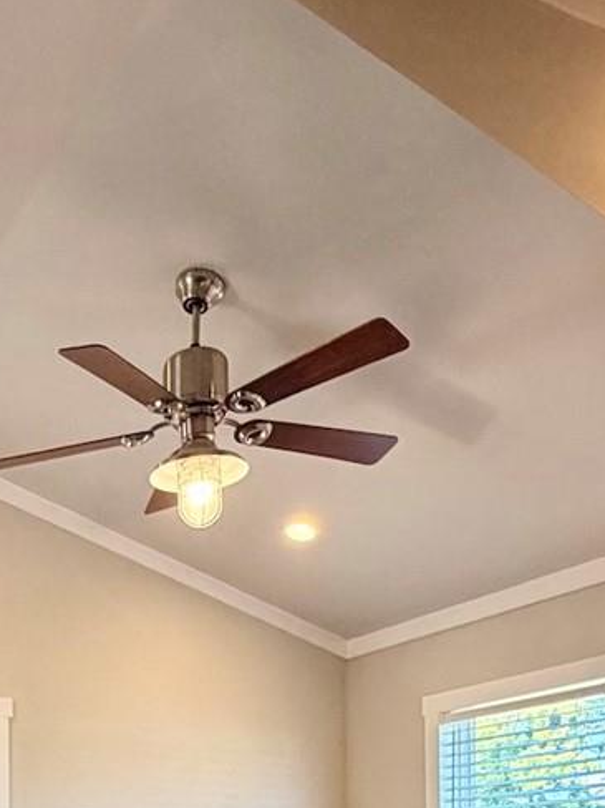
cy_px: 883
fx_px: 1072
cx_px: -53
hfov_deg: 28.7
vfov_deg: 35.5
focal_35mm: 46
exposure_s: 1/120
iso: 250
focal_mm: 2.22
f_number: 2.2
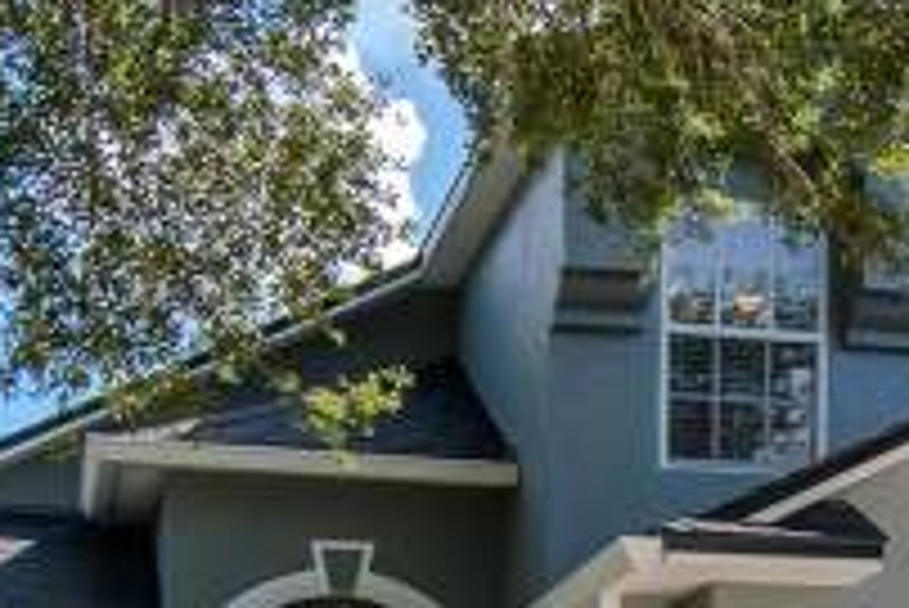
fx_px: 2097
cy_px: 799
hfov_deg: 24.1
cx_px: 734
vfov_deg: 15.6
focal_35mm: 83
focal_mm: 14
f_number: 8
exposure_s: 1/1000
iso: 800
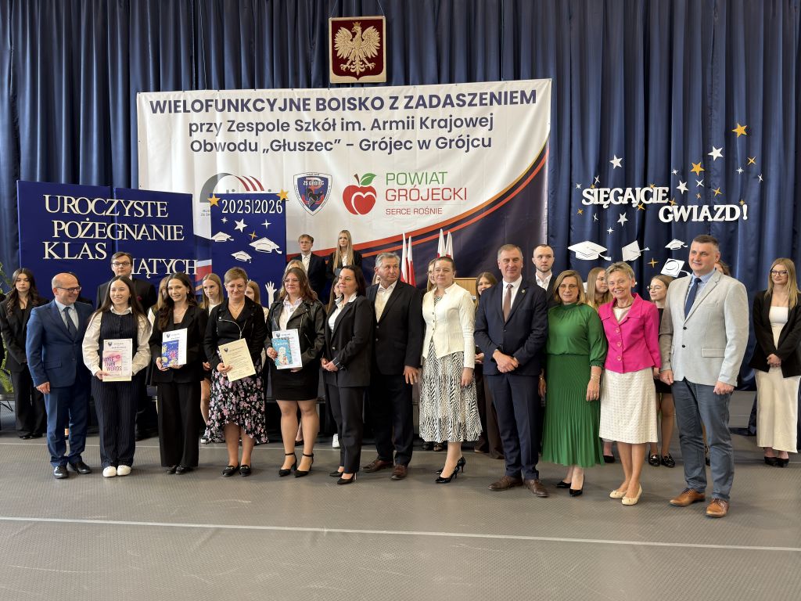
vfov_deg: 46.8
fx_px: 694
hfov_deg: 60.0
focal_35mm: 30
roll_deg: +0.5
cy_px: 300
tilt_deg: -2.5
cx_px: 400
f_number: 1.78
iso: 64
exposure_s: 1/50
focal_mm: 6.76
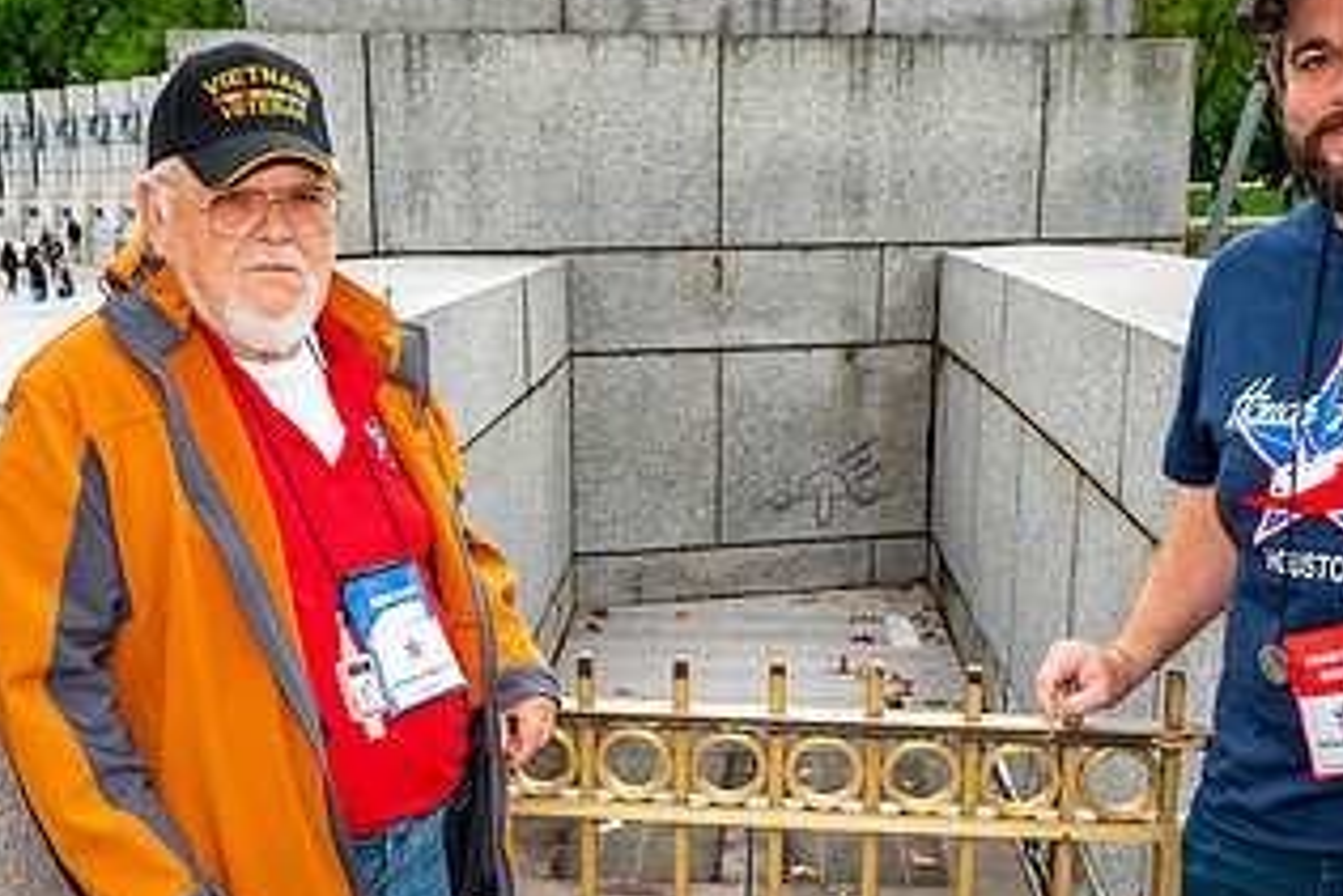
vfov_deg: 30.3
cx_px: 616
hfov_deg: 44.4
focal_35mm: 44
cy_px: 616
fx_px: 1642
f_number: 8
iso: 1250
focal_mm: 24
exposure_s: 1/640
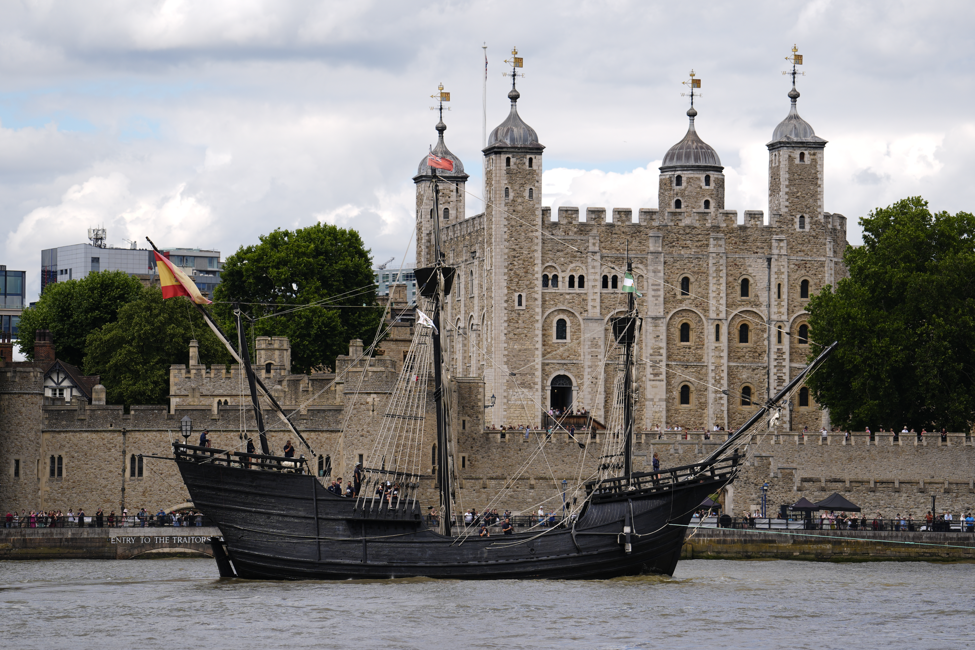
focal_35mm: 135
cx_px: 488
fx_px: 3656
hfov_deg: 15.2
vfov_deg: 10.2
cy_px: 325
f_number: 2.8
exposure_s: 1/2500
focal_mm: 135
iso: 125
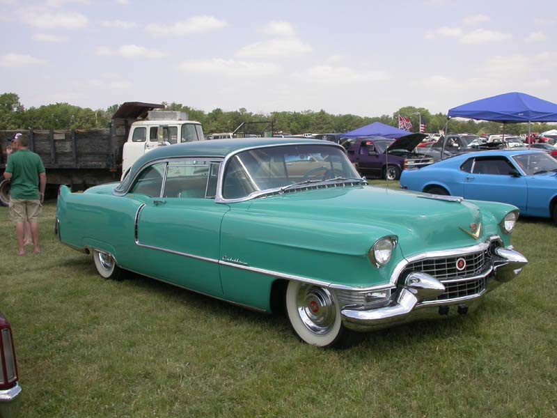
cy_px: 209
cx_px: 278
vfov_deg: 37.7
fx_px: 611
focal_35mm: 38
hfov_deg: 49.0
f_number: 7.5
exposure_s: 1/249
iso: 100
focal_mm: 7.85
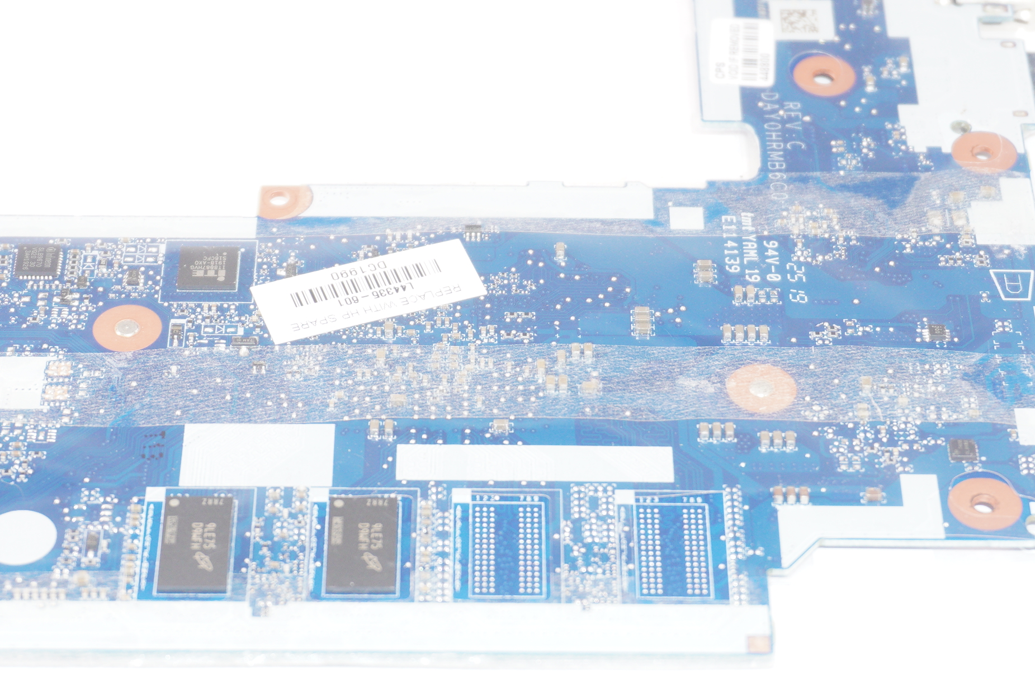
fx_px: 3011
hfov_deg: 19.5
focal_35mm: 105
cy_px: 295
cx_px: 518
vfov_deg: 13.0
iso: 400
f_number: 6.3
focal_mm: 43
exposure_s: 1/160
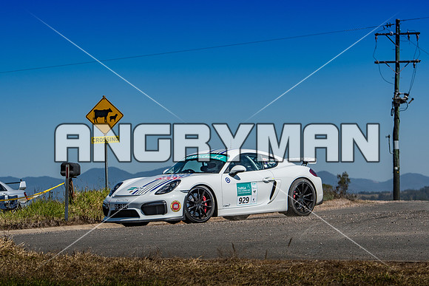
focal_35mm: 153
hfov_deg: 13.4
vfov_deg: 9.0
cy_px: 143
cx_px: 214
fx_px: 1824
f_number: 4.5
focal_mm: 102
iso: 100
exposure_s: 1/3200
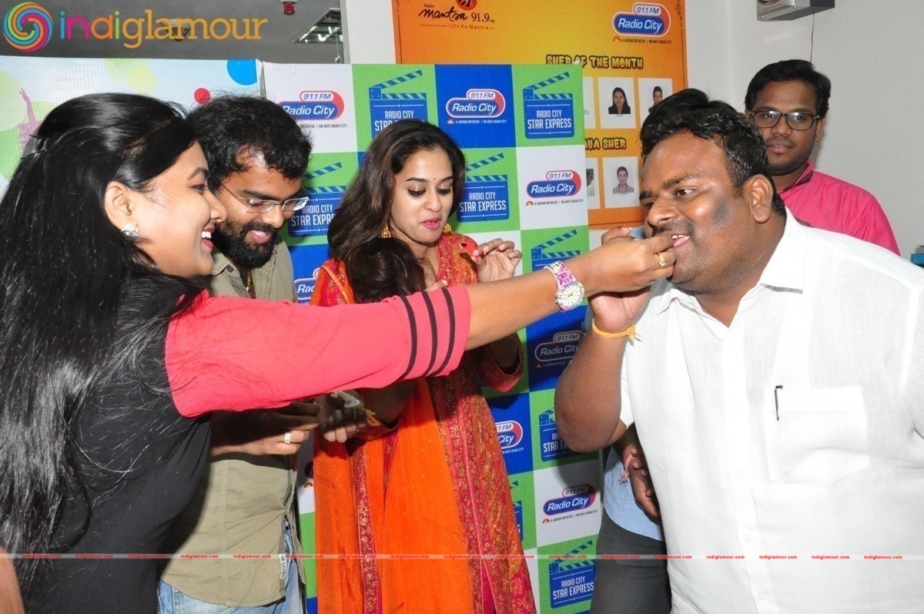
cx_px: 462
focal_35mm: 36
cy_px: 307
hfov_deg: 53.2
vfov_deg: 36.8
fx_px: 923
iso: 3200
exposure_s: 1/125
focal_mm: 24
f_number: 6.3
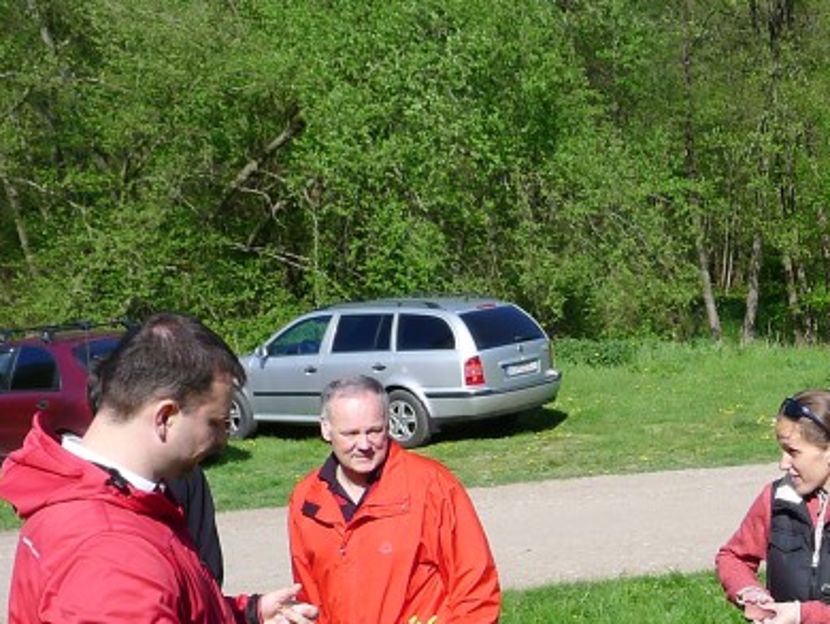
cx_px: 746
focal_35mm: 67
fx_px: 1607
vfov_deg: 20.3
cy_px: 788
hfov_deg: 27.9
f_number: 4
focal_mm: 5.1
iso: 80
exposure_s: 1/500
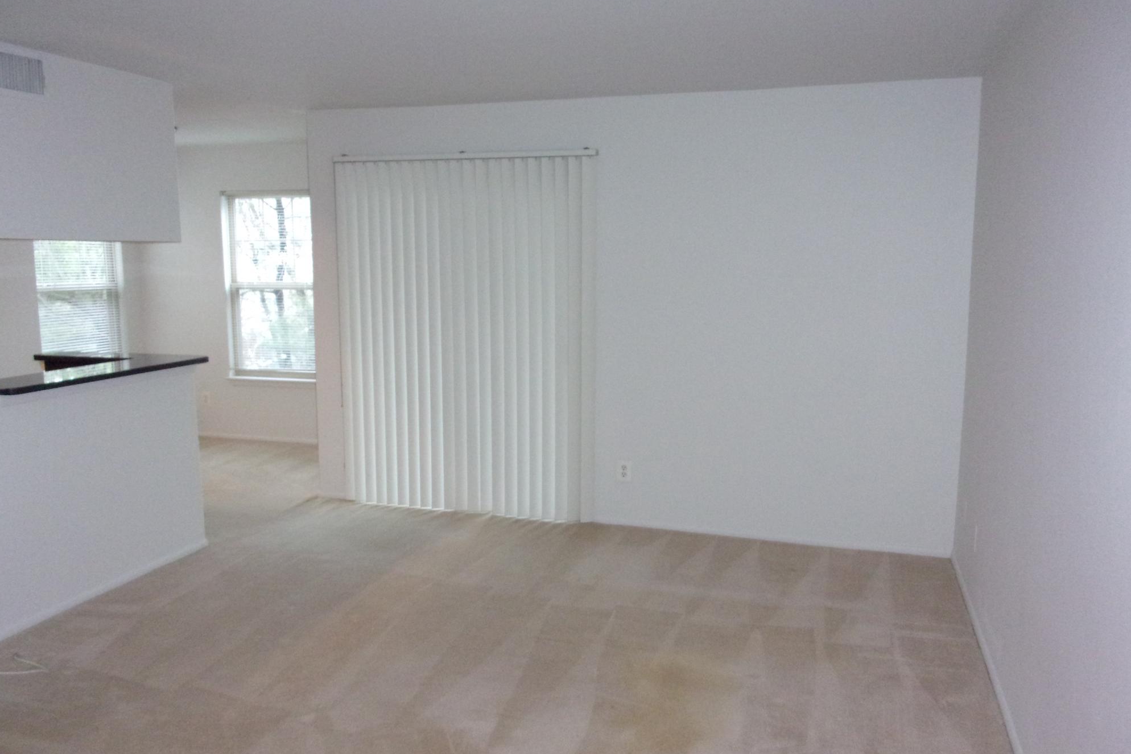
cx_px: 569
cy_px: 392
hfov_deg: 61.9
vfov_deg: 43.6
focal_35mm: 30
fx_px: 942
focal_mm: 5.1
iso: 618
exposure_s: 1/34
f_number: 3.9
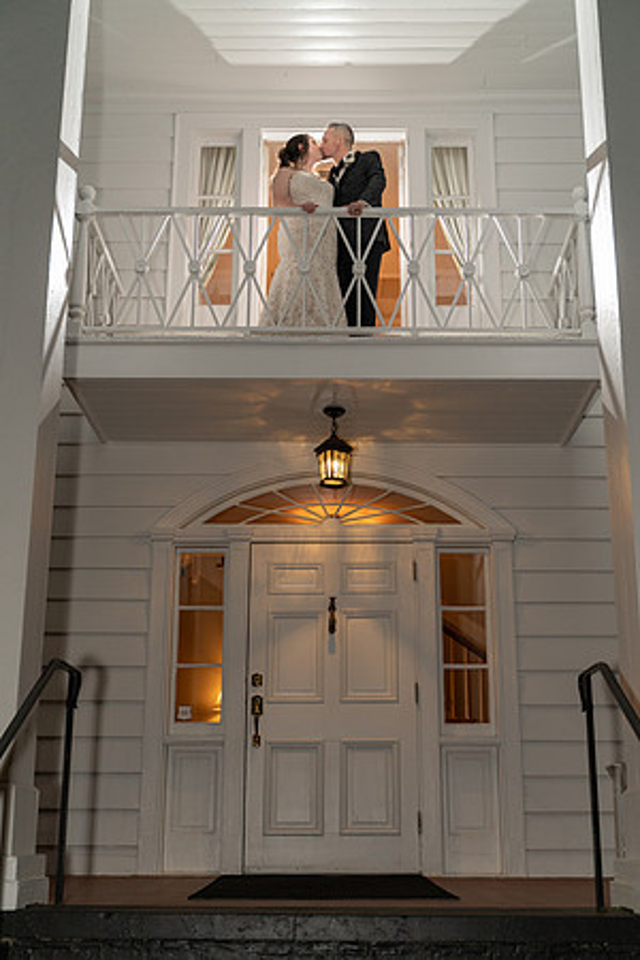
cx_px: 320
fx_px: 1120
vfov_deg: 46.4
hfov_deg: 31.9
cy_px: 480
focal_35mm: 42
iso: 1250
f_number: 2.8
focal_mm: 42
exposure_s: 1/160
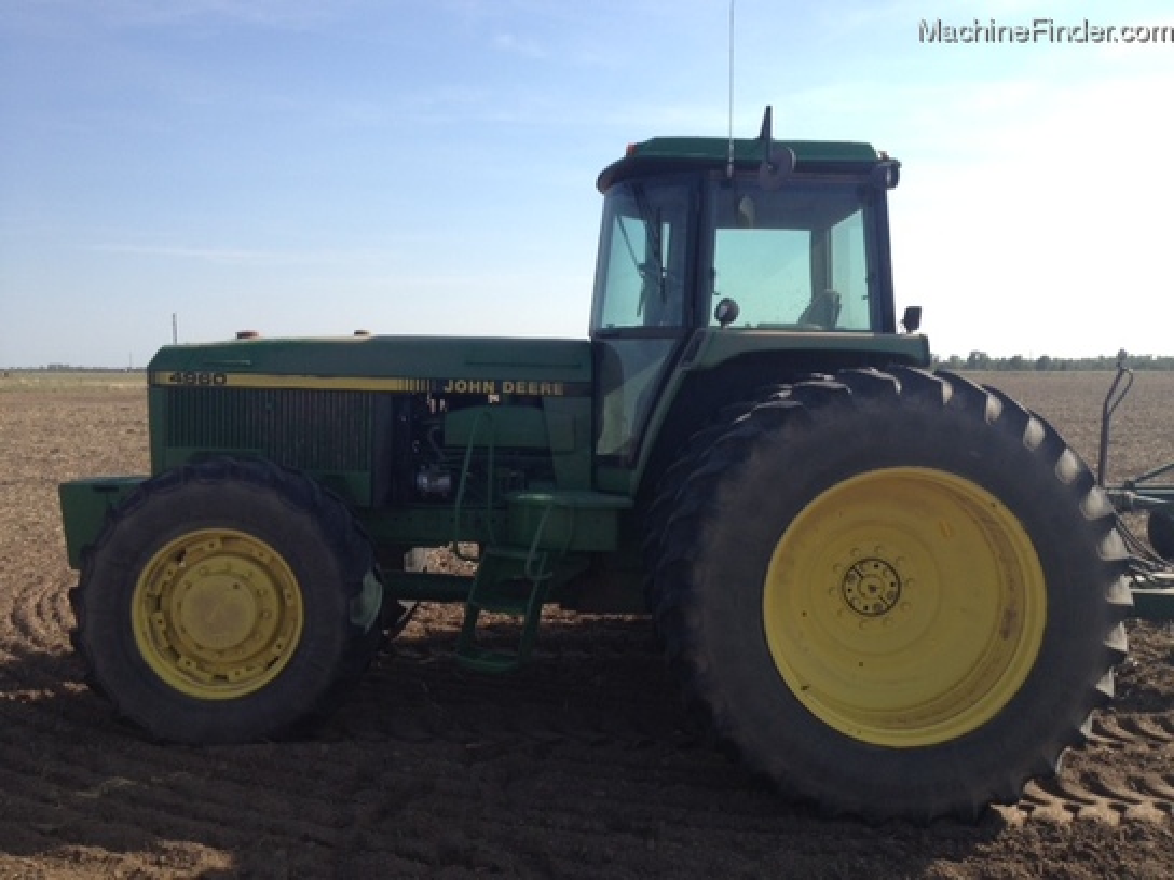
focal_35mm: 35
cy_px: 440
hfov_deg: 52.6
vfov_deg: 40.7
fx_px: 1187
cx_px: 587
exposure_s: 1/1314
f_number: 2.4
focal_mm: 4.28
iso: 50
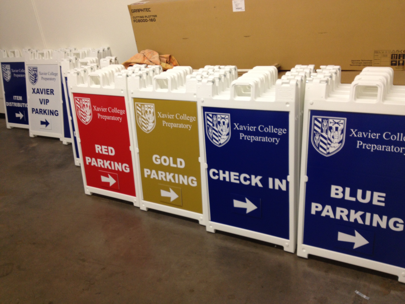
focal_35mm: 35
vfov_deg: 40.7
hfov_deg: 52.6
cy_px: 152
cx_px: 202
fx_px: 409
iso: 80
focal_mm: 4.28
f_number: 2.4
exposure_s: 1/20
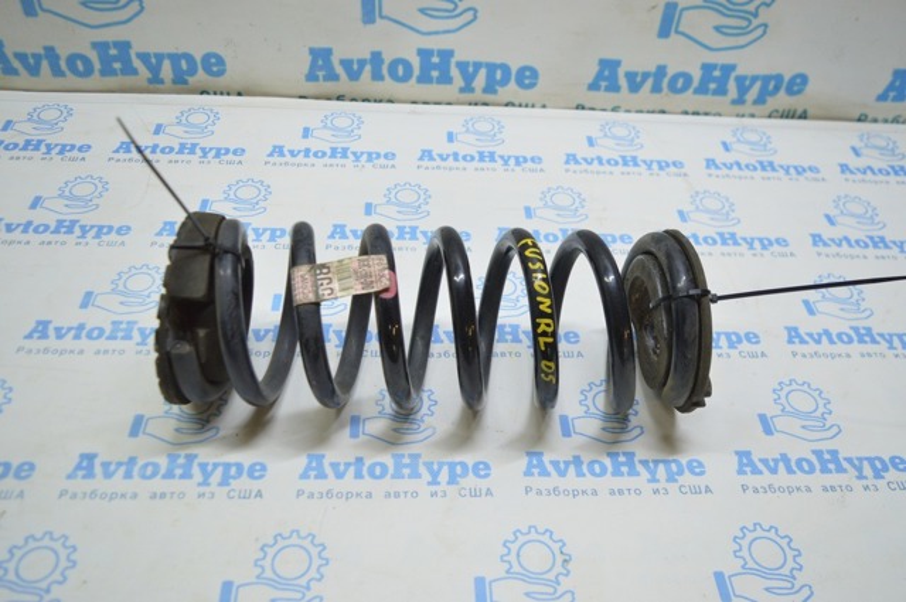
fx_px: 829
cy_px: 301
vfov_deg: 39.9
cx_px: 453
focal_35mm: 33
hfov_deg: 57.3
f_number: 3.8
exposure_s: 1/60
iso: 400
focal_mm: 22
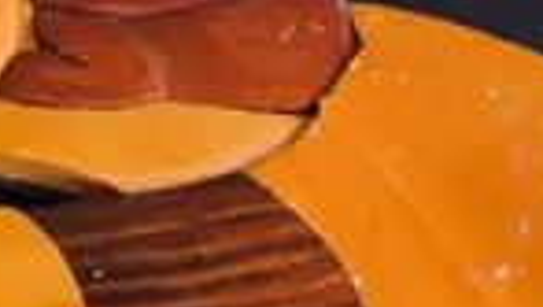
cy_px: -418
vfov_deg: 5.7
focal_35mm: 205
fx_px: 2954
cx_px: 118
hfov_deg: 10.5
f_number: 2
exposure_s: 1/100
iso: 100
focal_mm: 2.87
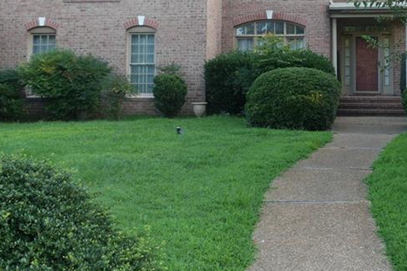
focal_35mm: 53
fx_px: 600
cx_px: 333
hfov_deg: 36.1
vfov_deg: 25.0
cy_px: 45
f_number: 4.5
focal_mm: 17
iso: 100
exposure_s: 1/50
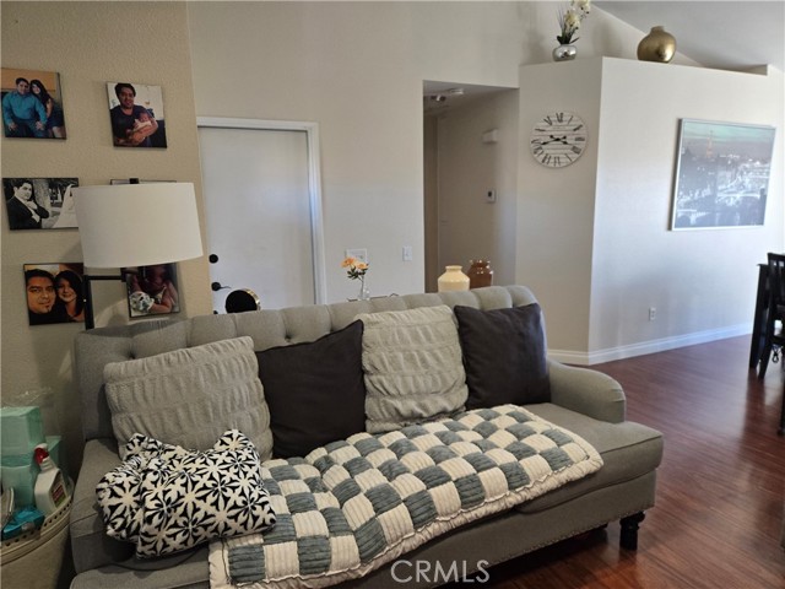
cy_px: 294
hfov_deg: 73.9
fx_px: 522
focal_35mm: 23
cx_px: 392
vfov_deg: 58.9
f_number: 1.8
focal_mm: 5.4
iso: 250
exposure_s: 1/120
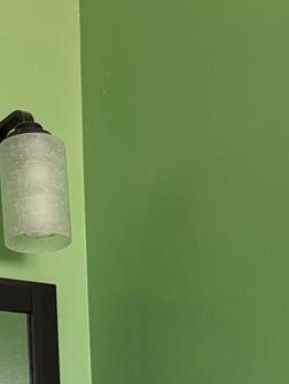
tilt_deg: -1.4
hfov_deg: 15.9
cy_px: 561
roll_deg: +1.0
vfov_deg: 18.8
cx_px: 112
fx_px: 1033
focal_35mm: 93
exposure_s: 1/60
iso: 100
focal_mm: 5.96
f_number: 1.6
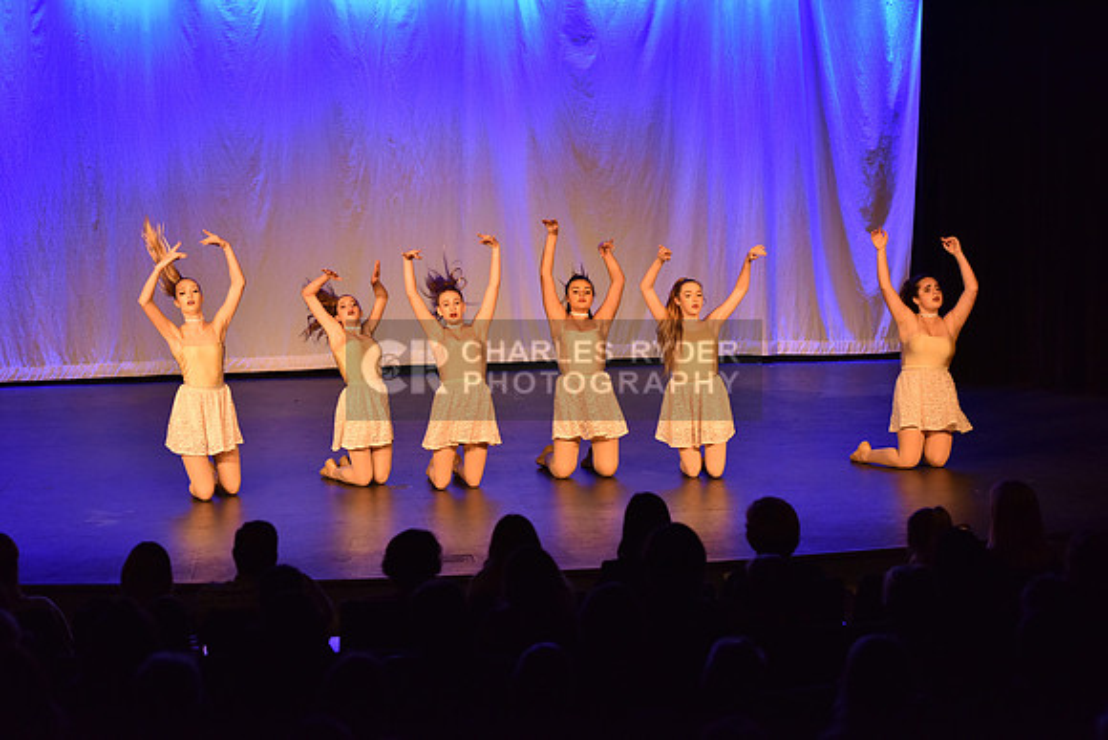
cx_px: 554
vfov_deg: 14.4
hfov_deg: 21.5
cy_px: 370
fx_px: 2924
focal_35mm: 95
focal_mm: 95
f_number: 4
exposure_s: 1/200
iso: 2000
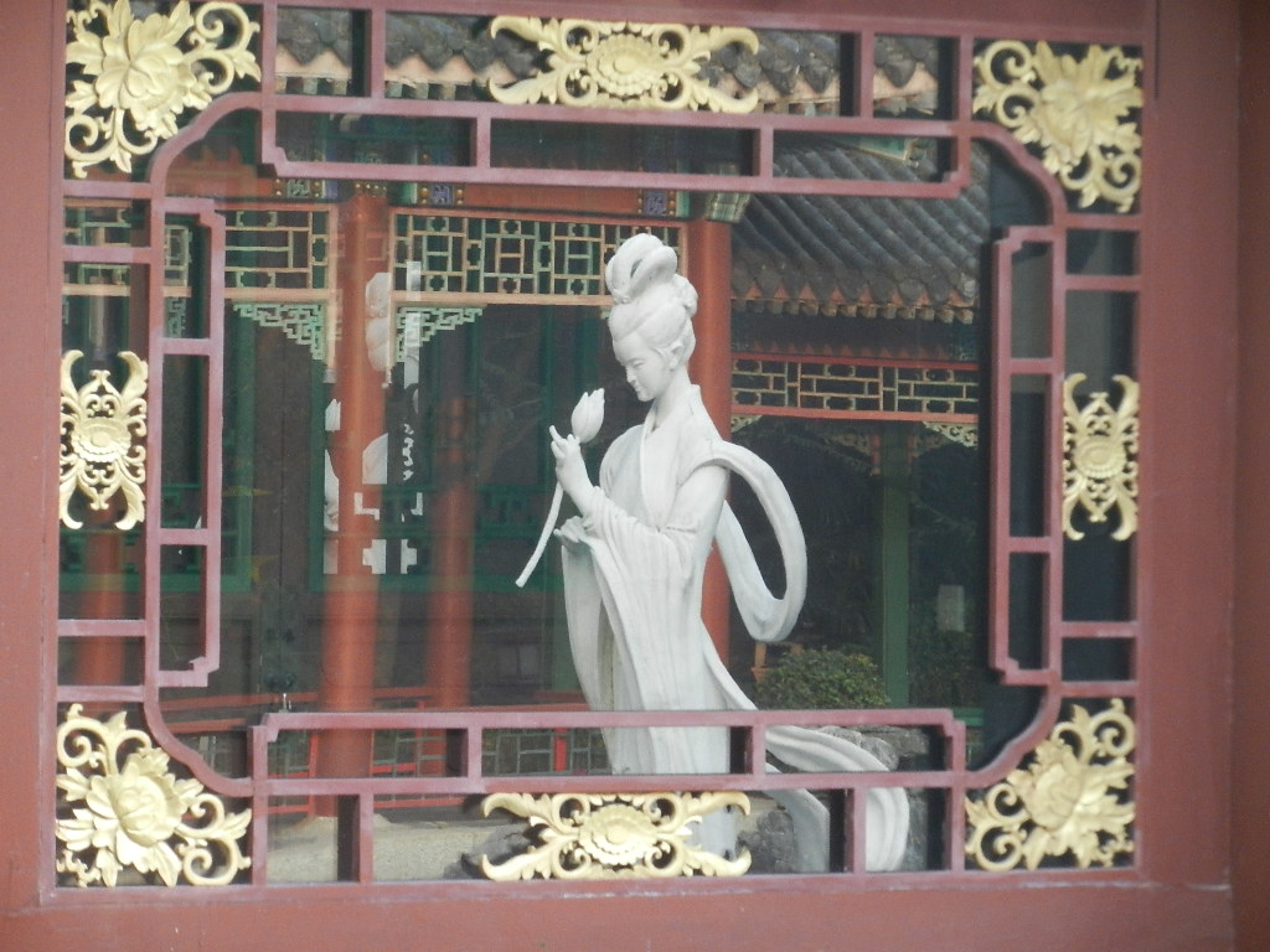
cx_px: 635
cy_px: 476
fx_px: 6934
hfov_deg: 10.5
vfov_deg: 7.9
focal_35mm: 189
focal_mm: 34
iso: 400
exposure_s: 1/25
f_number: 5.3
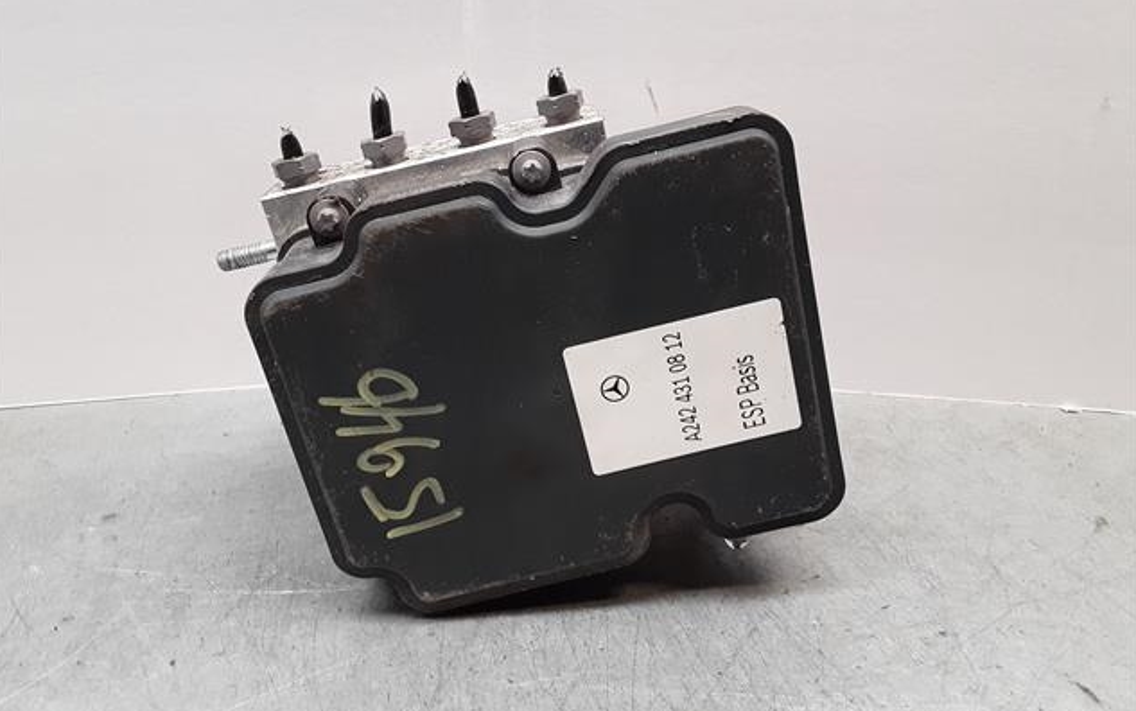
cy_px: 307
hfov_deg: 62.9
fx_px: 929
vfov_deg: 41.8
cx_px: 565
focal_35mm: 30
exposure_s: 1/50
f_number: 1.9
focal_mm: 2.91
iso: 50
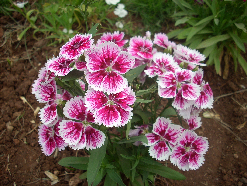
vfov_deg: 38.7
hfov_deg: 50.1
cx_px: 124
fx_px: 264
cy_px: 93
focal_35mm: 37
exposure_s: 1/354
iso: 64
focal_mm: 6.2
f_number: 2.8
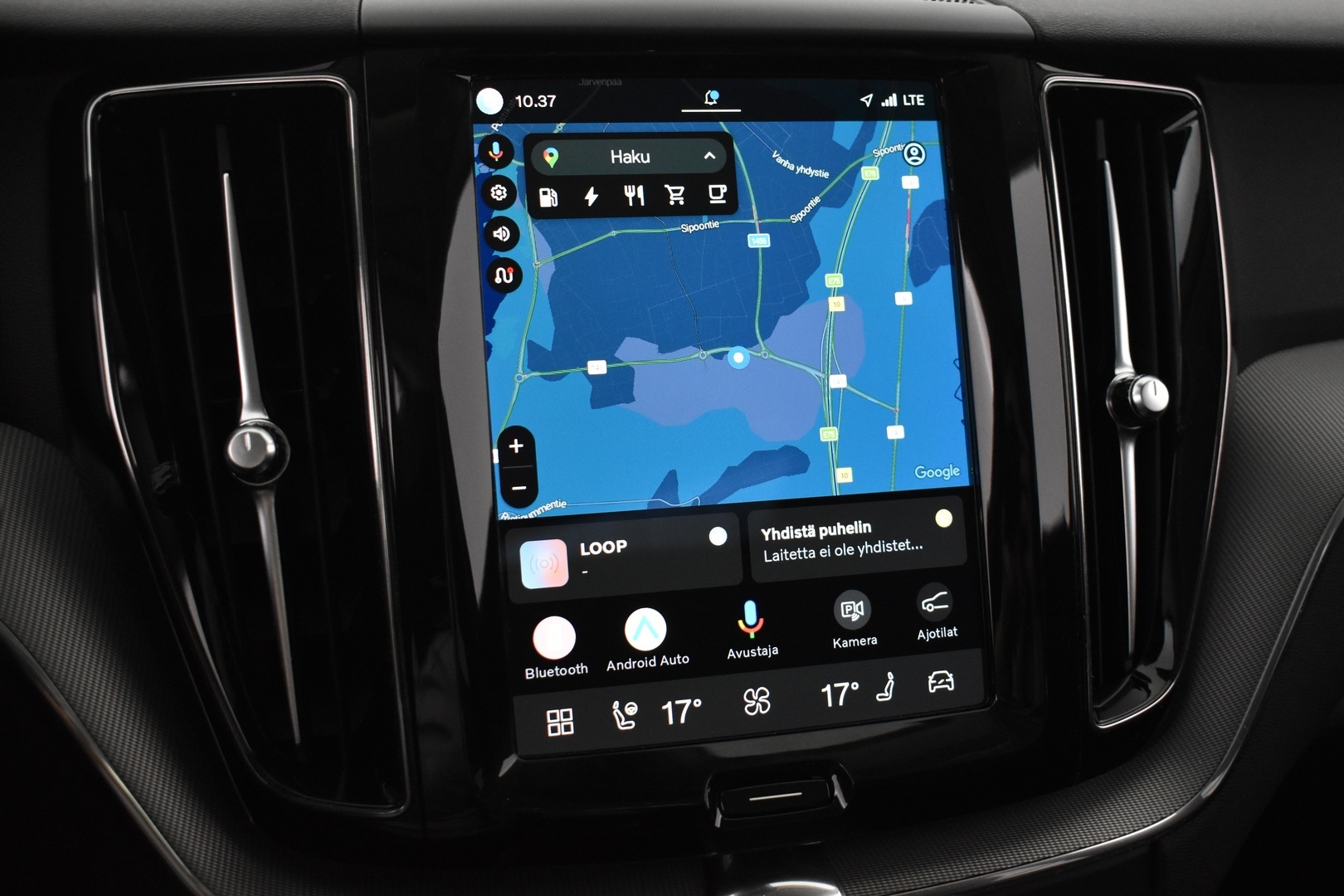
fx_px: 1512
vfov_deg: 33.0
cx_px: 672
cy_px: 448
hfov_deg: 47.9
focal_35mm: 40
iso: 2200
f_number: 4
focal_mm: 27
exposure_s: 1/40
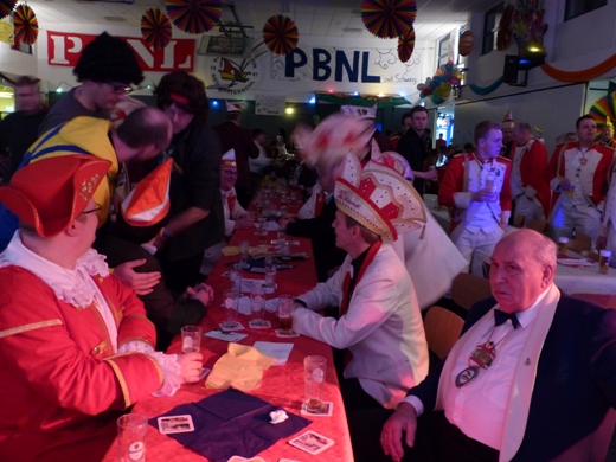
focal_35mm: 32
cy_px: 231
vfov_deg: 44.2
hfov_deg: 56.8
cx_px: 308
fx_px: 569
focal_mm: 5.8
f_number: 2.8
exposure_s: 1/10
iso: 400
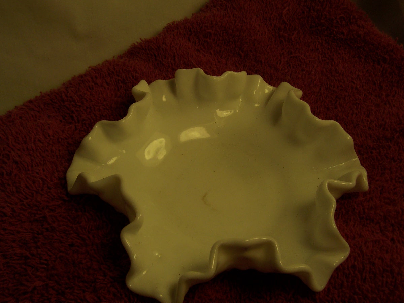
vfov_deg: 38.7
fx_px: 432
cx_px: 202
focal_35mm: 37
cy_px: 152
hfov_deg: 50.1
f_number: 5.6
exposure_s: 1/500
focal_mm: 5.6
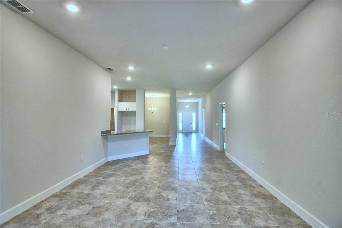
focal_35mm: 15
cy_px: 114
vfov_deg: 77.3
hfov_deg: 100.4
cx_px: 171
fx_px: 142
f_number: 4.5
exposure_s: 1/60
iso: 400
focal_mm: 10
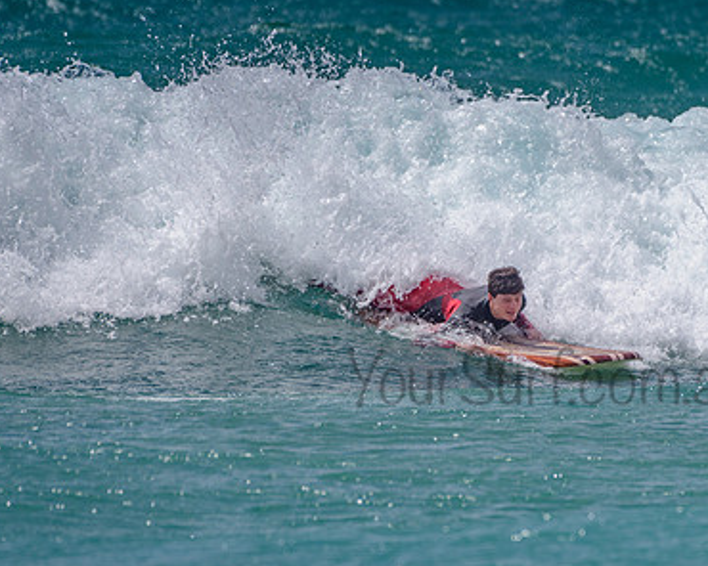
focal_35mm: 902
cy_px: 341
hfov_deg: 2.1
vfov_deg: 1.7
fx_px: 18901
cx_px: 531
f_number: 5.6
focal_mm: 500
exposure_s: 1/2000
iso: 72
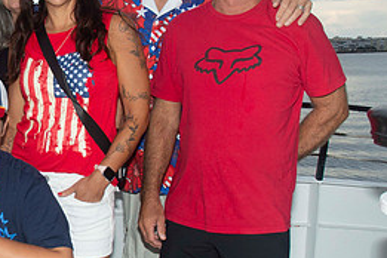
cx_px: -18
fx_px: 645
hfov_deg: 30.5
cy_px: 136
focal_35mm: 60
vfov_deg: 22.6
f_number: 7.1
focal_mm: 18
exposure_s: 1/100
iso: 100
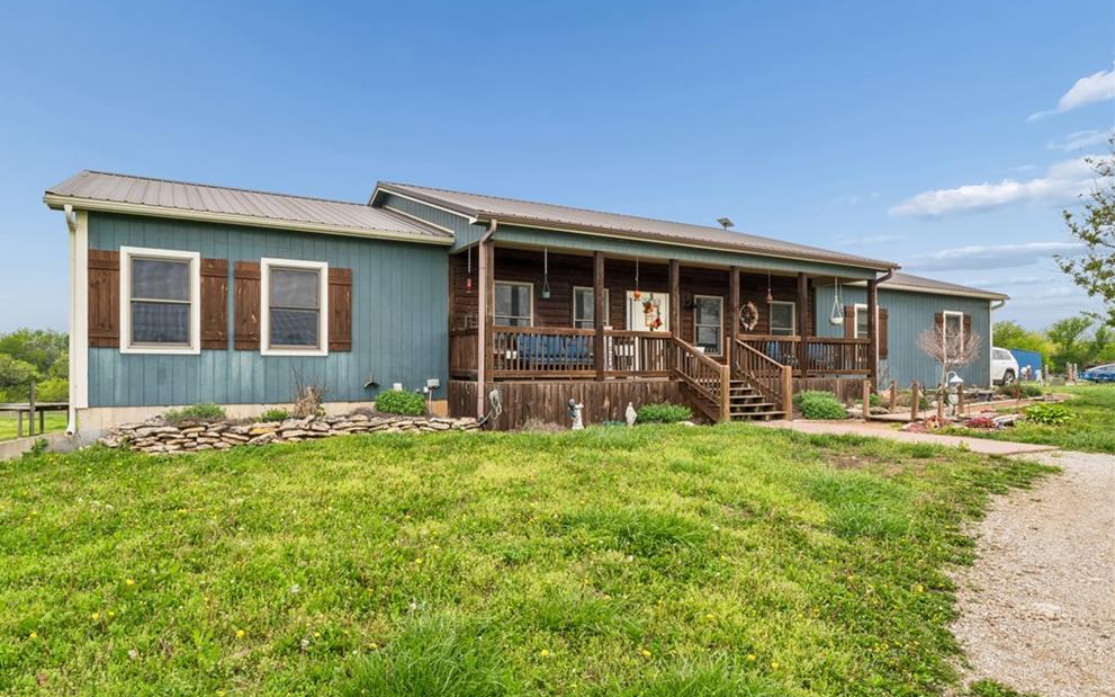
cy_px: 319
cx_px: 540
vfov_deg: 57.3
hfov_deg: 82.4
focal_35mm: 21
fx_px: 636
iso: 100
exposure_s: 1/3.33
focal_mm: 19.9
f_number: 22
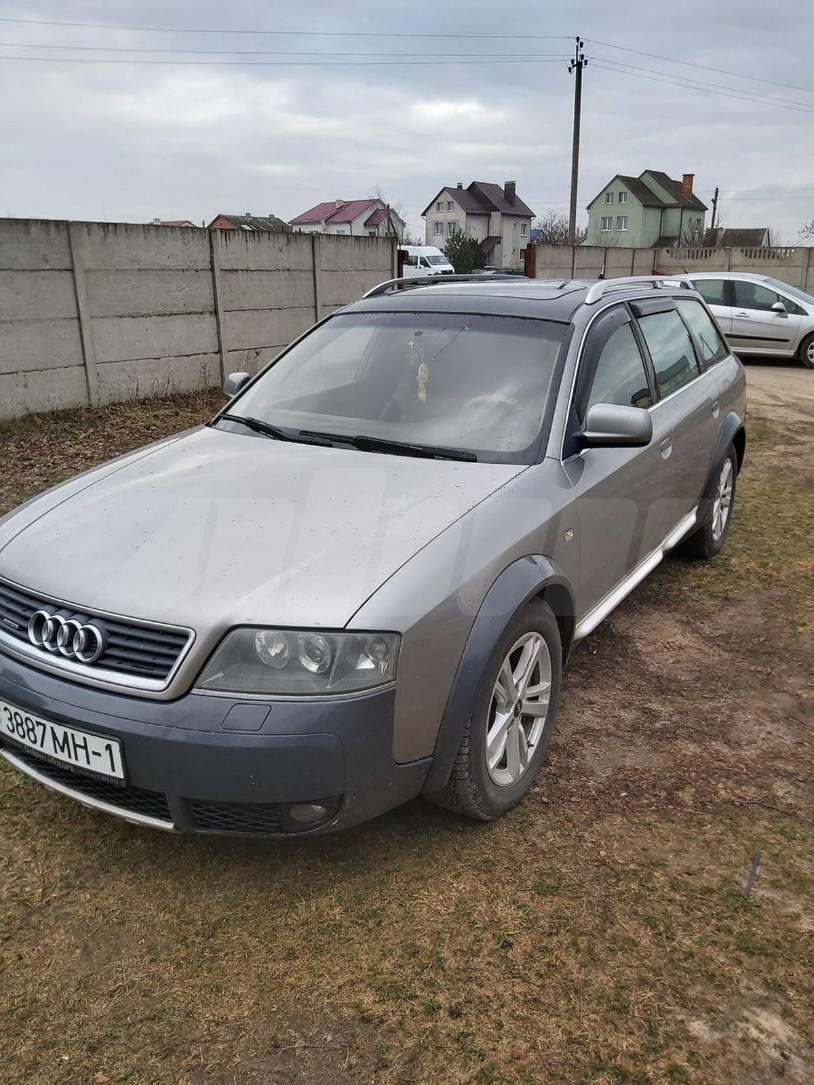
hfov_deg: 53.1
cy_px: 542
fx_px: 815
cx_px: 407
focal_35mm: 26
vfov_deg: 67.3
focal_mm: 3.92
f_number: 1.7
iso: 64
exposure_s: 1/727
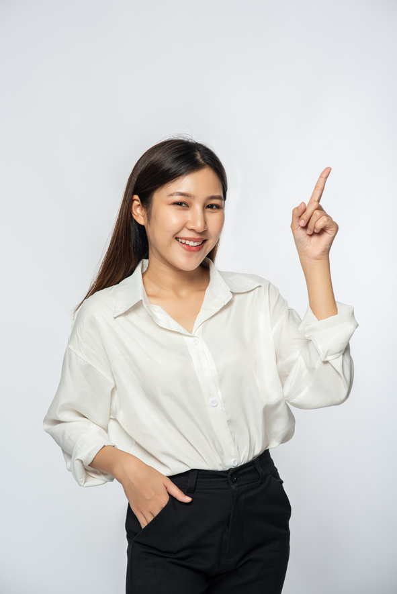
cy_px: 297
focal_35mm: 85
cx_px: 198
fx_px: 1404
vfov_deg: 23.9
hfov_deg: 16.1
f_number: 4
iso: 160
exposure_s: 1/250
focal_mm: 85
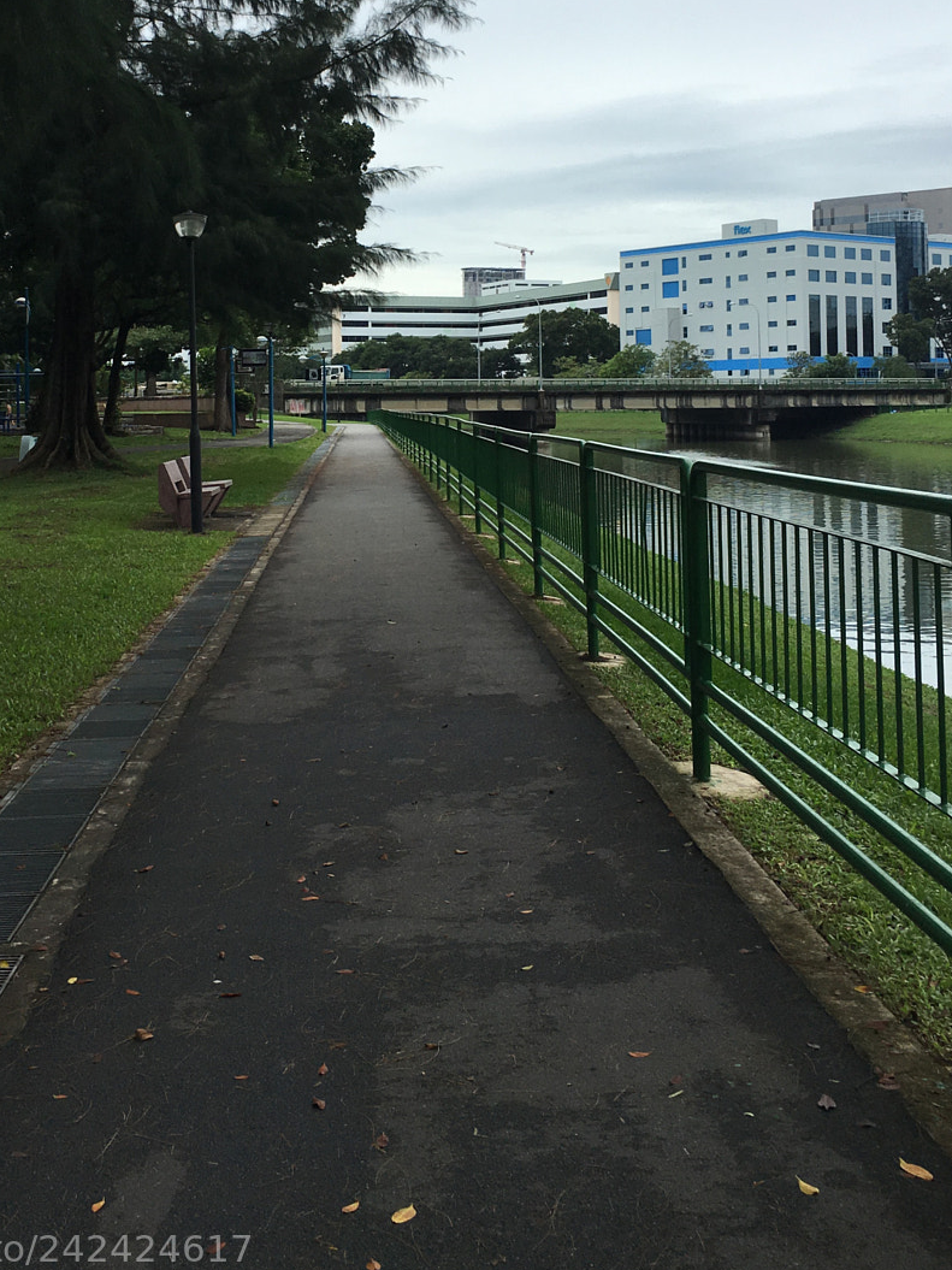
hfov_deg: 32.7
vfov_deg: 42.1
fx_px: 1614
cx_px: 344
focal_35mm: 44
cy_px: 380
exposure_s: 1/1183
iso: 25
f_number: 2.2
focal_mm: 4.15
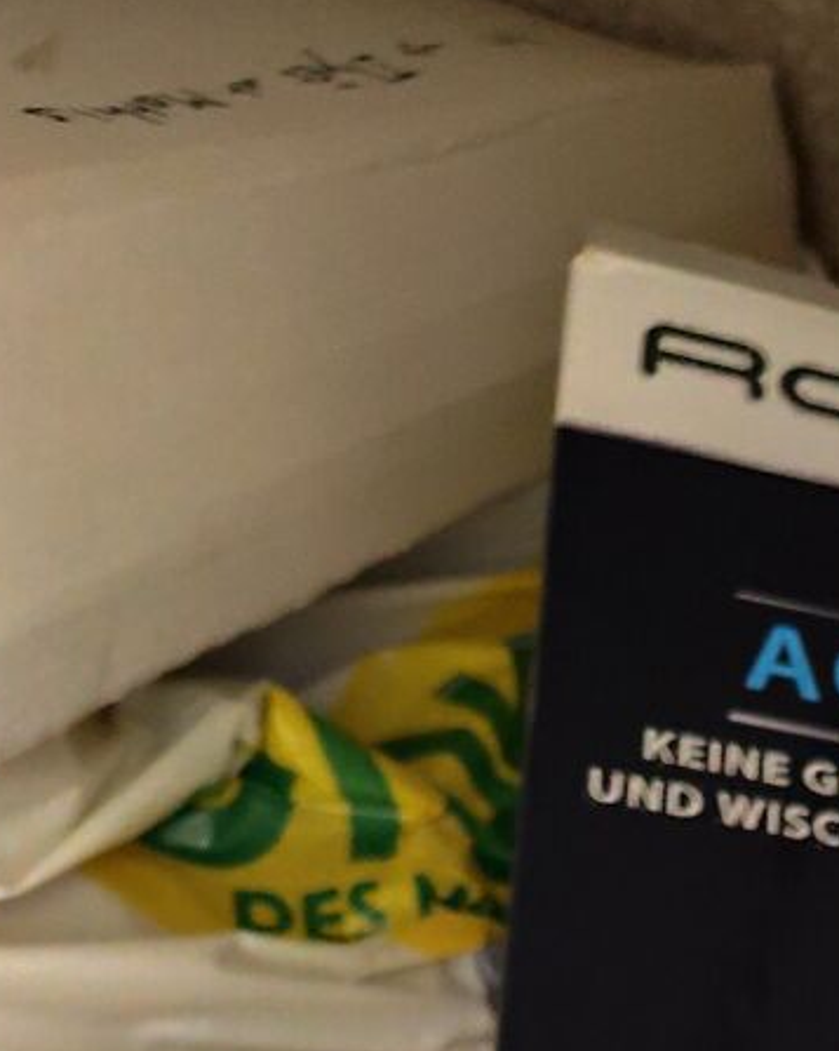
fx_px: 2082
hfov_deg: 20.7
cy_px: 1555
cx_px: 1107
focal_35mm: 67
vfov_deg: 23.1
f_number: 1.65
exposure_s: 1/10
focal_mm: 6.14
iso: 6400
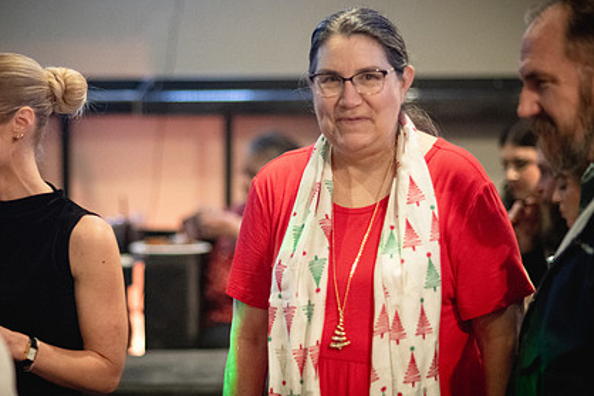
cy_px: 188
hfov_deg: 17.3
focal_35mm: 118
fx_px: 1948
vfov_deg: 11.6
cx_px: 247
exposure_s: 1/160
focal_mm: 85
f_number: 1.8
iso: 6400
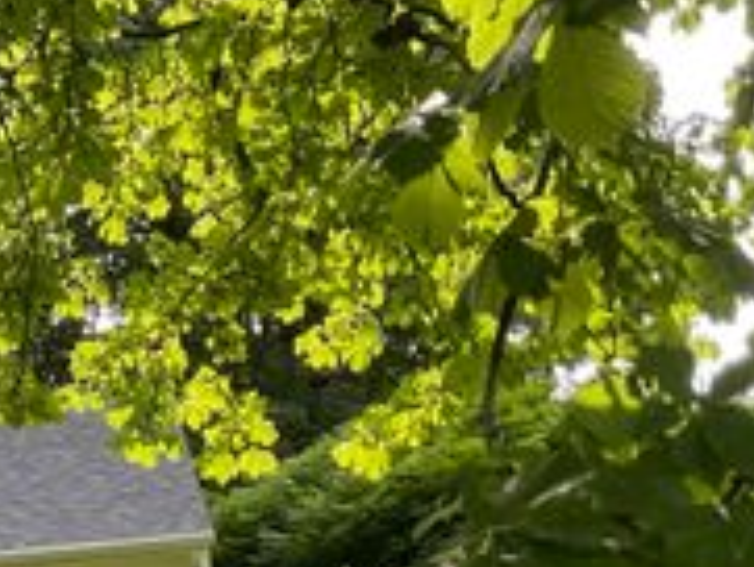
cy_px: 673
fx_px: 1744
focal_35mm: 80
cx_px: -167
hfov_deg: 22.4
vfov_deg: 17.6
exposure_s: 1/213
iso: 16
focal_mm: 3
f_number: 1.8
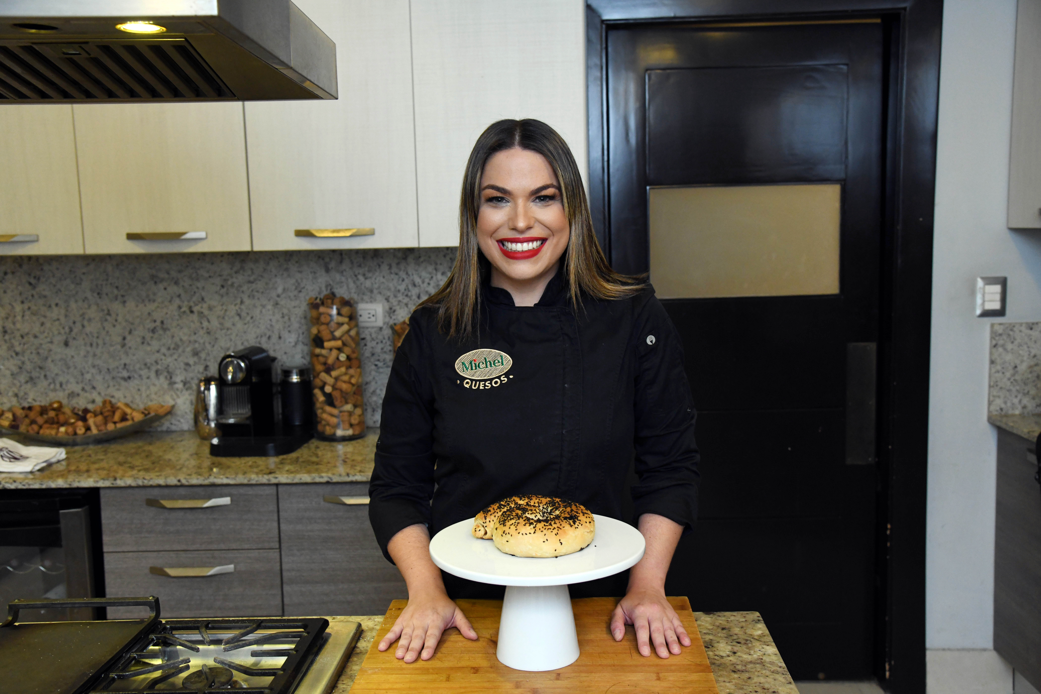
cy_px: 347
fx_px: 1012
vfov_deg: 37.9
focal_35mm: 35
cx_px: 520
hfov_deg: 54.4
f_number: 5.6
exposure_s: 1/100
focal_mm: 35
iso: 2500
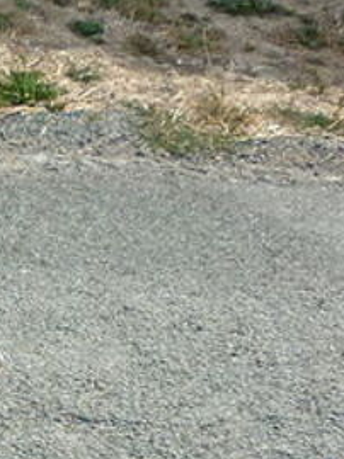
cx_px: -439
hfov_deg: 8.4
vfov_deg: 11.7
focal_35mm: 163
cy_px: 642
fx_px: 2163
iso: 80
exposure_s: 1/500
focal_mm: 5.5
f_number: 2.8
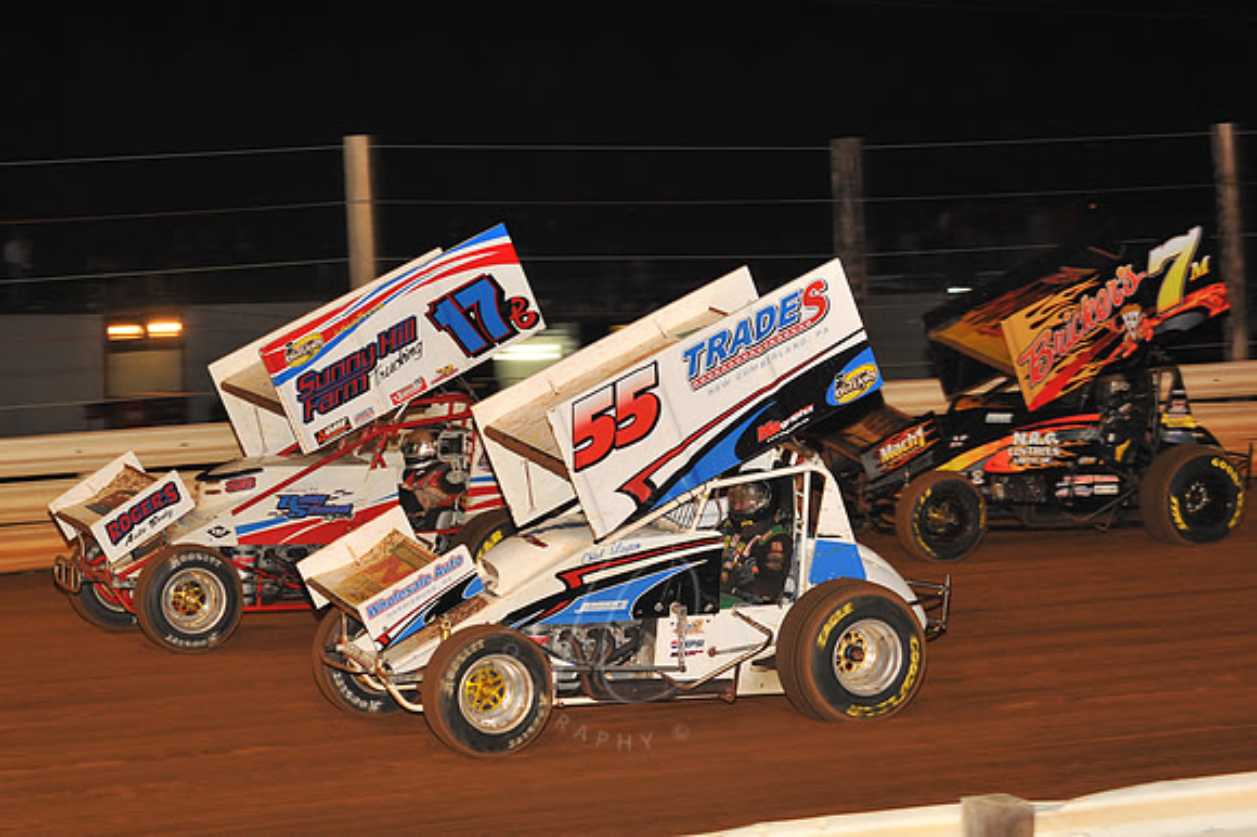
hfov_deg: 22.2
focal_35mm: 92
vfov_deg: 14.8
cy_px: 418
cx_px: 628
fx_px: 3210
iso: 1250
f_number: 6.3
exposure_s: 1/320
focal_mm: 92
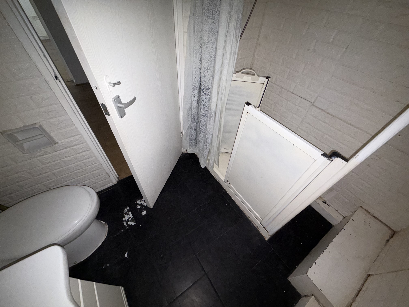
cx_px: 204
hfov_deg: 102.1
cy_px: 154
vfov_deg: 85.7
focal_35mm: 14
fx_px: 165
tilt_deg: -46.7
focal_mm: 2.22
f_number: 2.2
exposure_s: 1/30
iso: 125
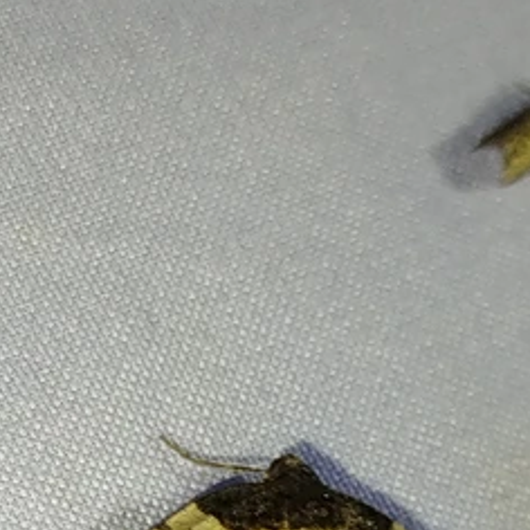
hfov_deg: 12.1
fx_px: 2494
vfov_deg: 11.9
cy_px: 638
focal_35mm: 144
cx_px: 386
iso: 64
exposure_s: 1/50
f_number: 1.7
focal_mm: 5.31
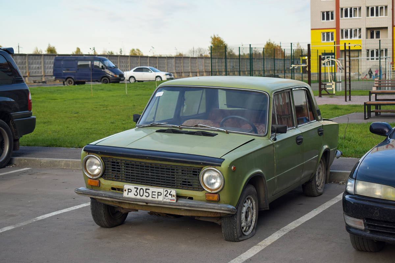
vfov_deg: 21.6
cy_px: 132
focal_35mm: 63
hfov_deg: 31.9
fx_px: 691
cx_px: 198
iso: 200
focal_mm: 42
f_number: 6.3
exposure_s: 1/250
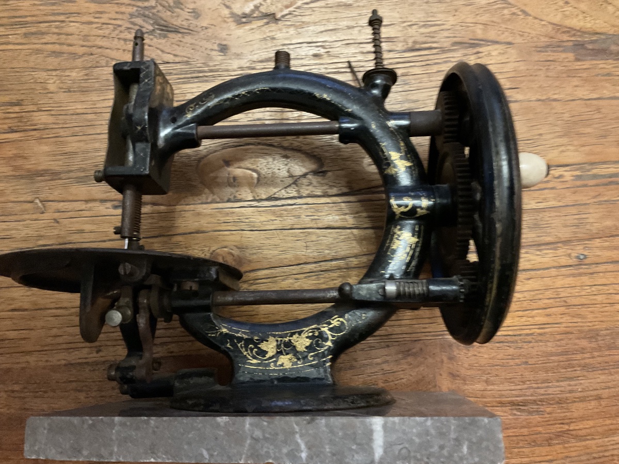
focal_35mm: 29
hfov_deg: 61.7
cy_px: 232
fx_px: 519
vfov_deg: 48.2
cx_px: 310
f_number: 1.8
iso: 500
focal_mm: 3
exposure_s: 1/25
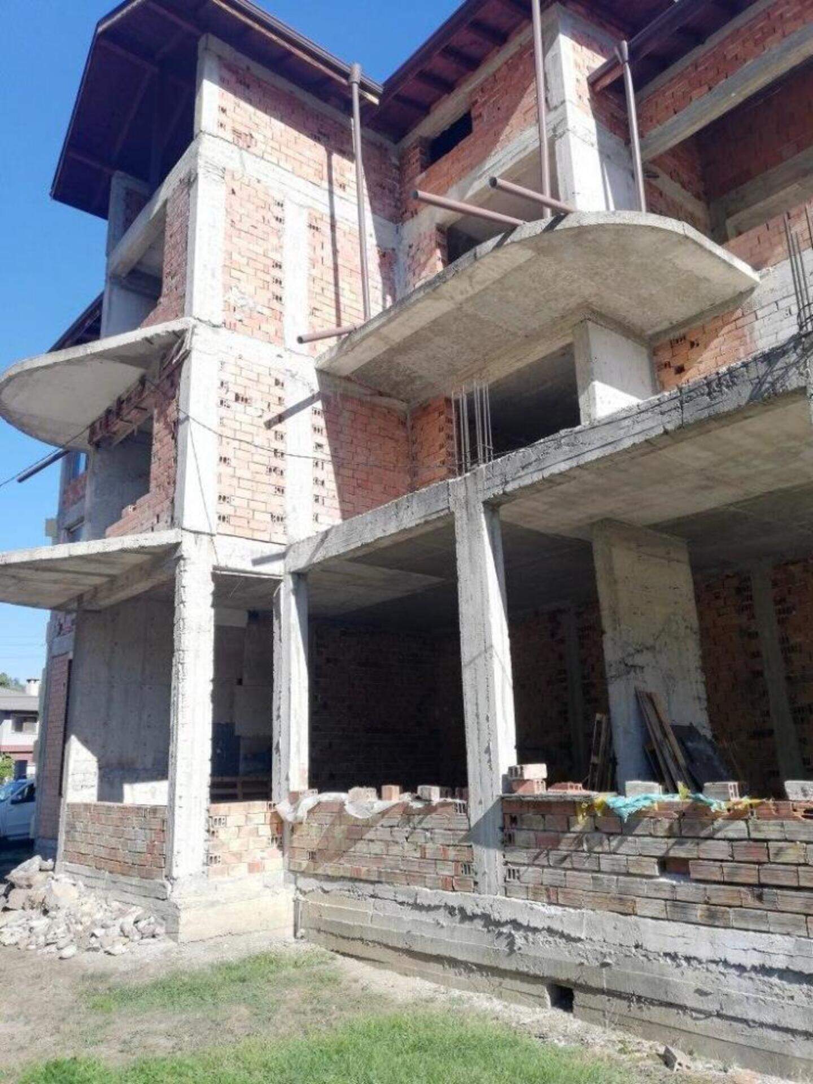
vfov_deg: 67.3
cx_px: 406
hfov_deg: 53.1
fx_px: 814
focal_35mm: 26
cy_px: 542
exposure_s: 1/571
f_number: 2.2
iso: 50
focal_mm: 3.81
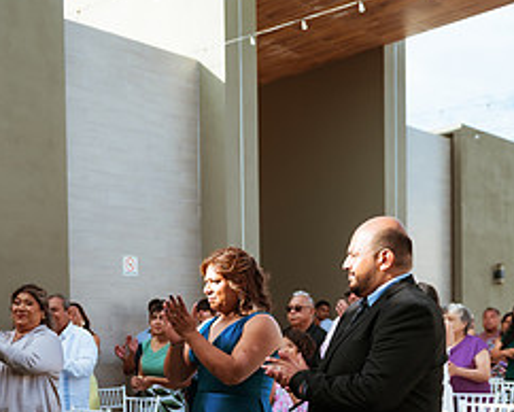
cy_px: 379
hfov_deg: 34.0
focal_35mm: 54
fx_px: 822
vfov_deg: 27.0
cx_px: 132
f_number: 2.8
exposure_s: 1/800
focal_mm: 24
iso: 100
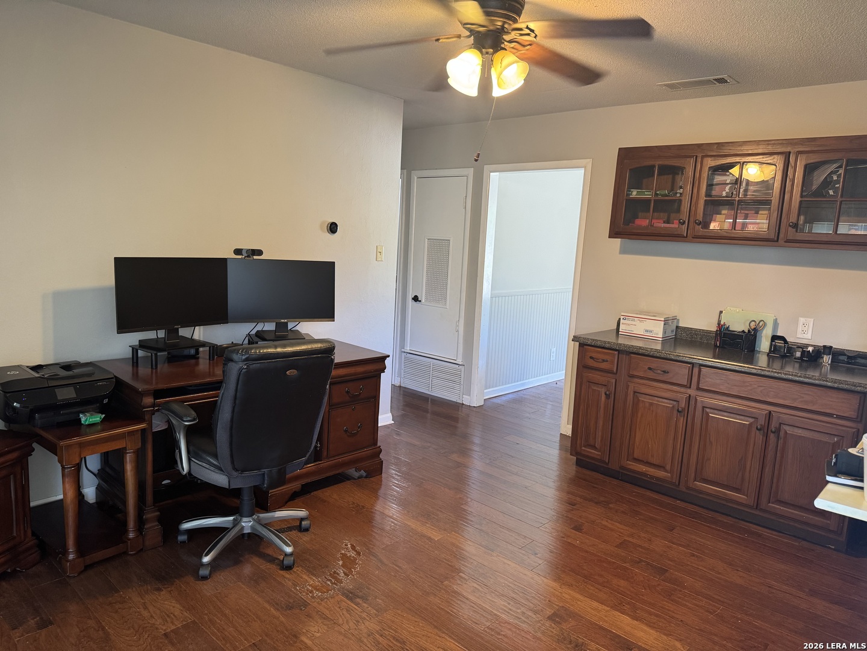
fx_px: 601
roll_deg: -3.0
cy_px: 326
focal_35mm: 24
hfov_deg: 71.6
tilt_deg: -9.1
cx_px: 434
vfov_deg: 56.8
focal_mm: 6.76
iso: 200
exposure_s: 1/60
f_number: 1.78
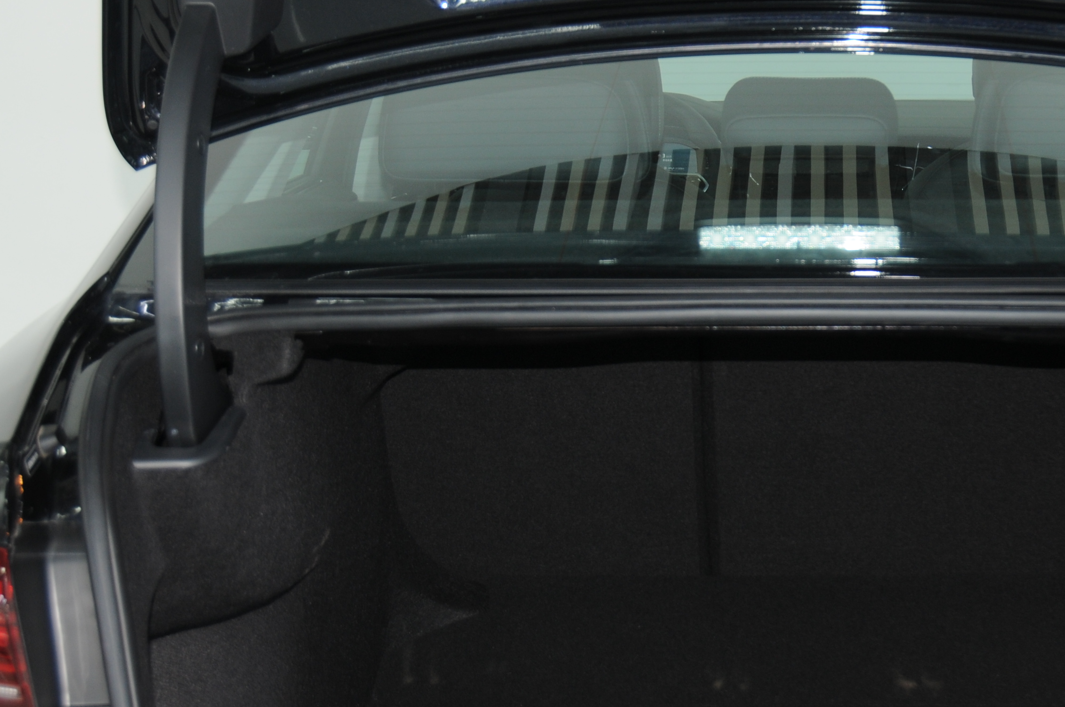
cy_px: 387
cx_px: 808
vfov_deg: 15.0
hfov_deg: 22.2
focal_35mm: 91
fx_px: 2689
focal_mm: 32
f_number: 4.8
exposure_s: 1/10
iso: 200
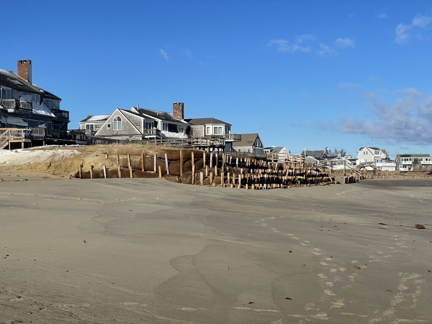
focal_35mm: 52
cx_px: 216
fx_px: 649
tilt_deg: -0.1
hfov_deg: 36.8
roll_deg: +0.7
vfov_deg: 28.0
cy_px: 162
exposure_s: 1/2817
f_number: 2
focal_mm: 6
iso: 25
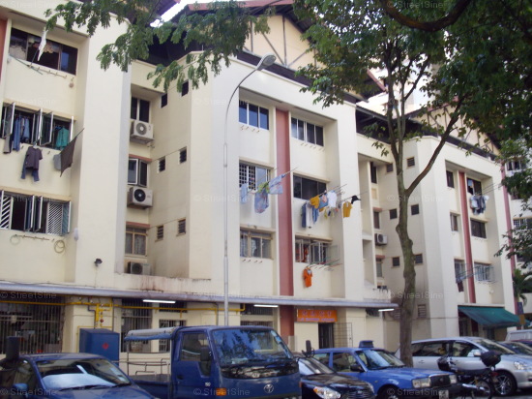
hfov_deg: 50.2
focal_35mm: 37
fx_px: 568
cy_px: 200
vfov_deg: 38.6
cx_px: 266
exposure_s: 1/50
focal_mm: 6.2
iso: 80
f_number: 5.6
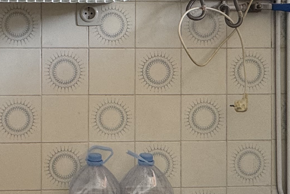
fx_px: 451
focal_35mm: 56
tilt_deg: +0.2
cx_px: 59
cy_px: 38
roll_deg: +0.6
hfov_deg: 34.6
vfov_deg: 23.8
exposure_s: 1/99
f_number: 2.2
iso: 125
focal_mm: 2.22
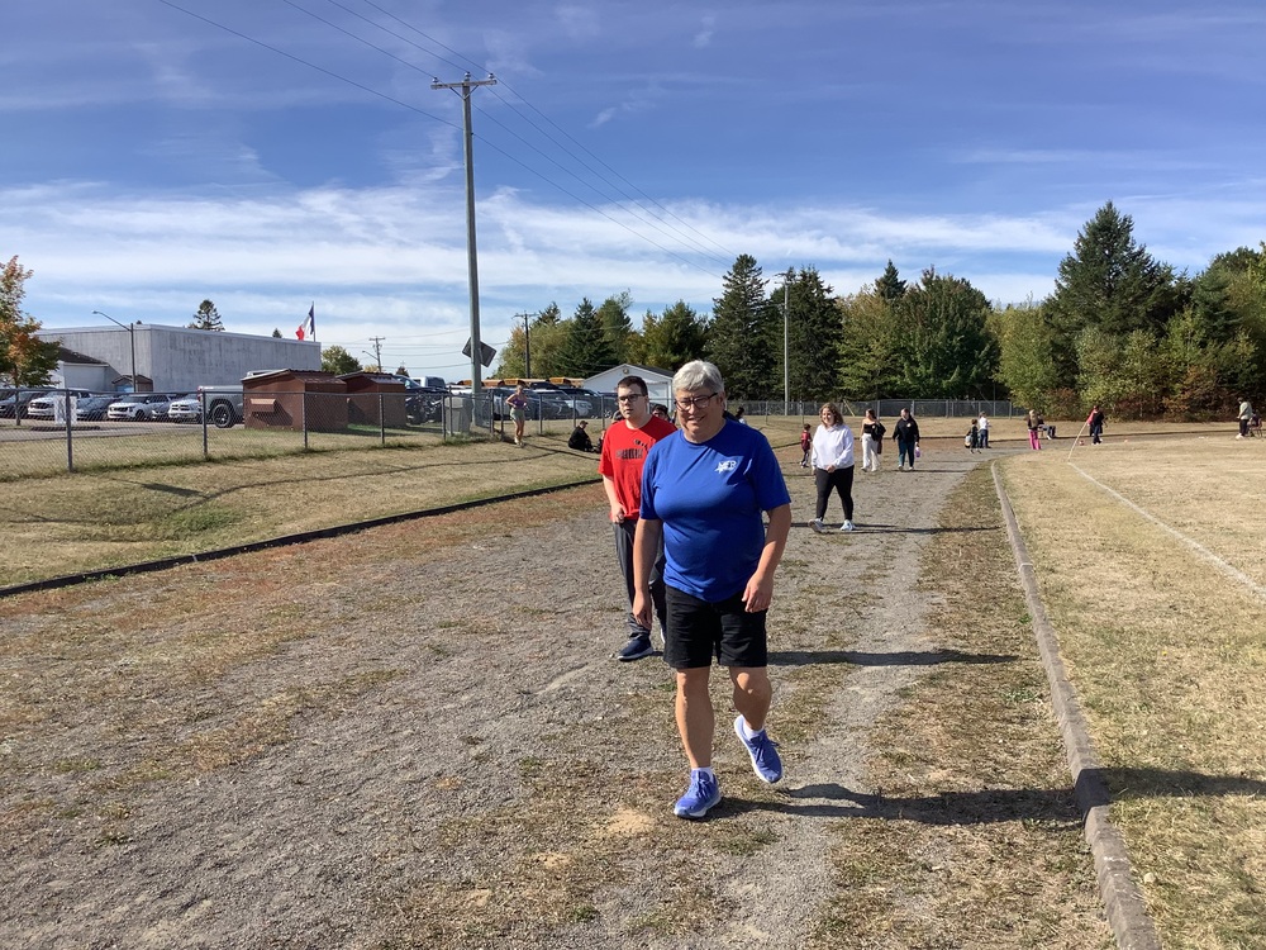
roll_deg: +1.0
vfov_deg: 45.4
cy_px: 475
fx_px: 1134
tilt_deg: -3.6
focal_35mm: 31
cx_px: 633
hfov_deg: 58.4
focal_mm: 3.3
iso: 25
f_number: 2.4
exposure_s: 1/1381
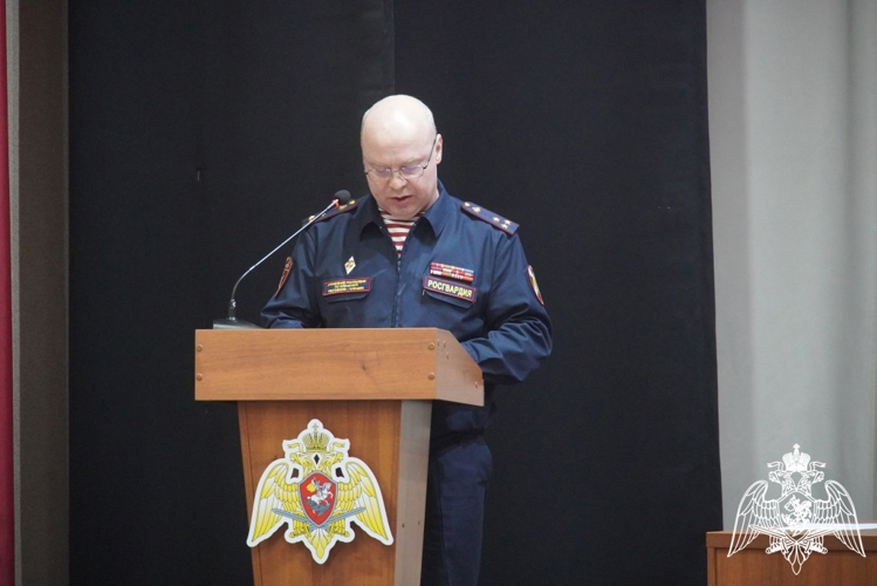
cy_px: 293
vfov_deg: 6.8
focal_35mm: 202
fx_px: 4935
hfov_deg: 10.2
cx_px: 438
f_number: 5.6
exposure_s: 1/25
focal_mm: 135
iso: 6400
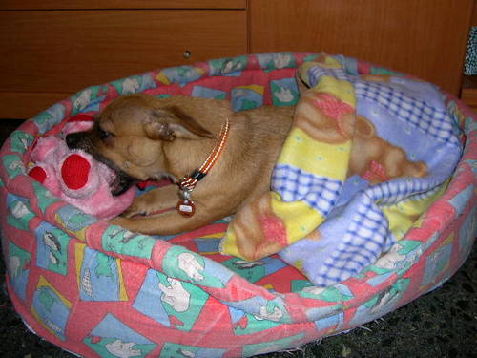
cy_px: 179
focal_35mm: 38
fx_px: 524
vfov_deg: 37.7
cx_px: 238
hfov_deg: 49.0
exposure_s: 1/60
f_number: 2.8
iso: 100
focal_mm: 8
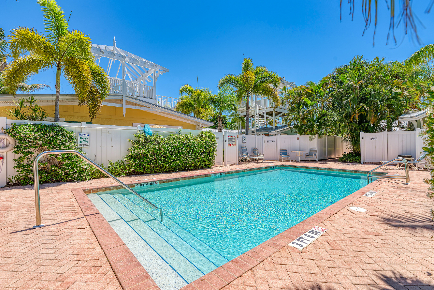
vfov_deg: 73.8
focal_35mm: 16
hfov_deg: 96.7
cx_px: 217
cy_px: 145
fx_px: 193
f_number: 7.1
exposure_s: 1/125
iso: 100
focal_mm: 16
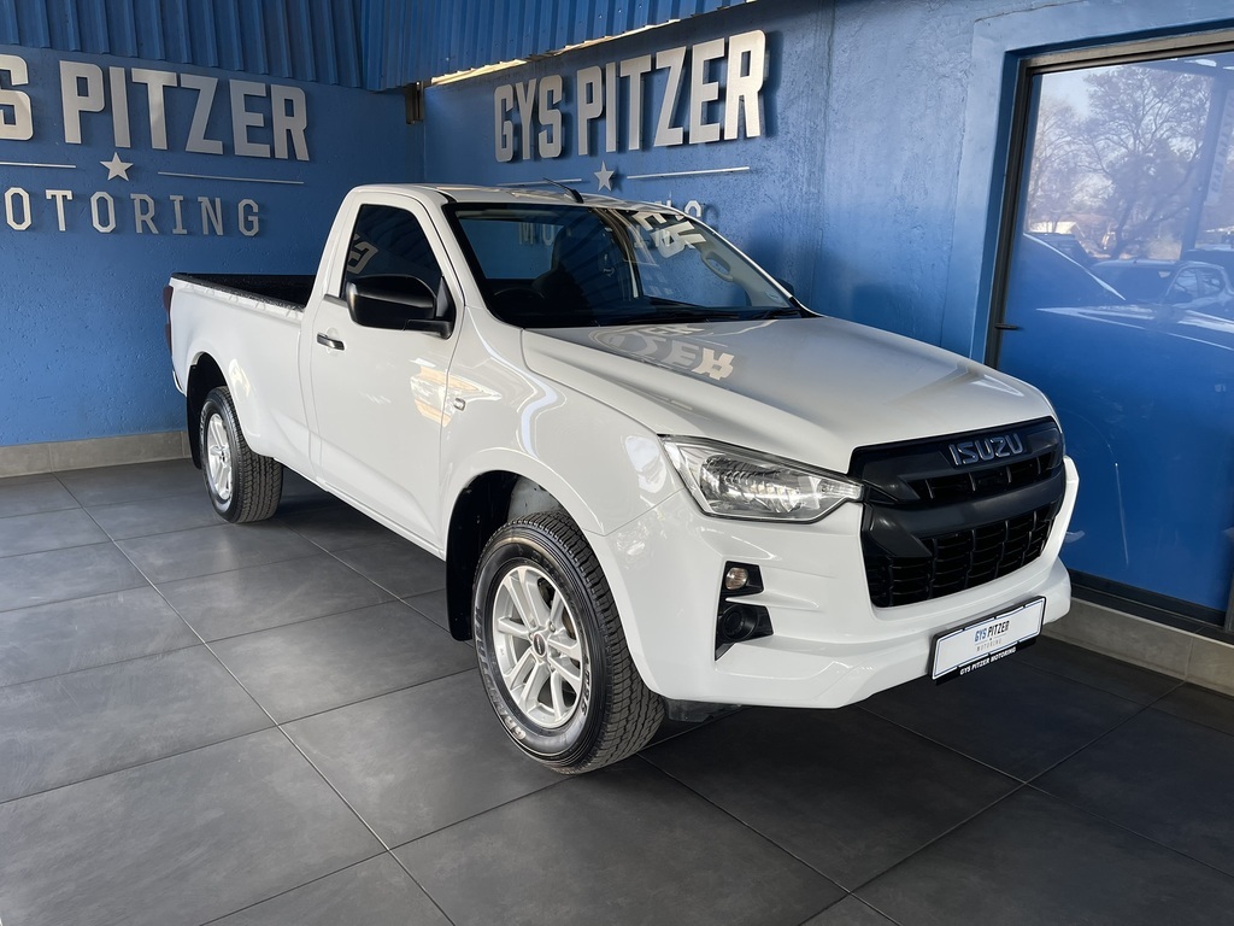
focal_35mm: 25
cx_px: 617
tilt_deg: -13.3
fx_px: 891
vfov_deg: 54.9
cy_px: 463
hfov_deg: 69.4
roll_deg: -1.0
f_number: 1.6
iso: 64
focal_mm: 5.1
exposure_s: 1/121
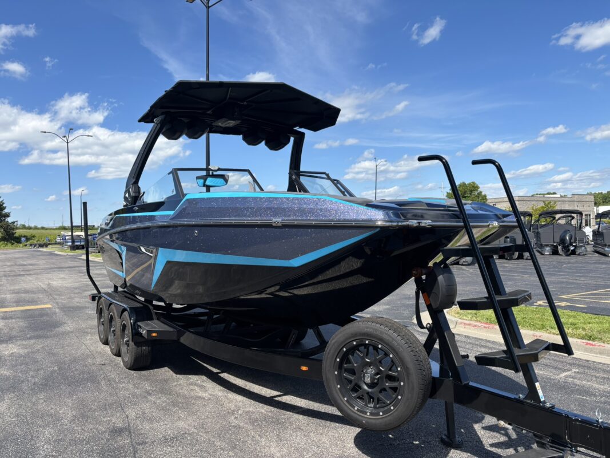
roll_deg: +2.6
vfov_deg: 53.1
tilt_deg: +0.4
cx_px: 305
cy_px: 229
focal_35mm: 26
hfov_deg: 67.3
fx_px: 458
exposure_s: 1/2933
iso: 50
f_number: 1.6
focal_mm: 5.96
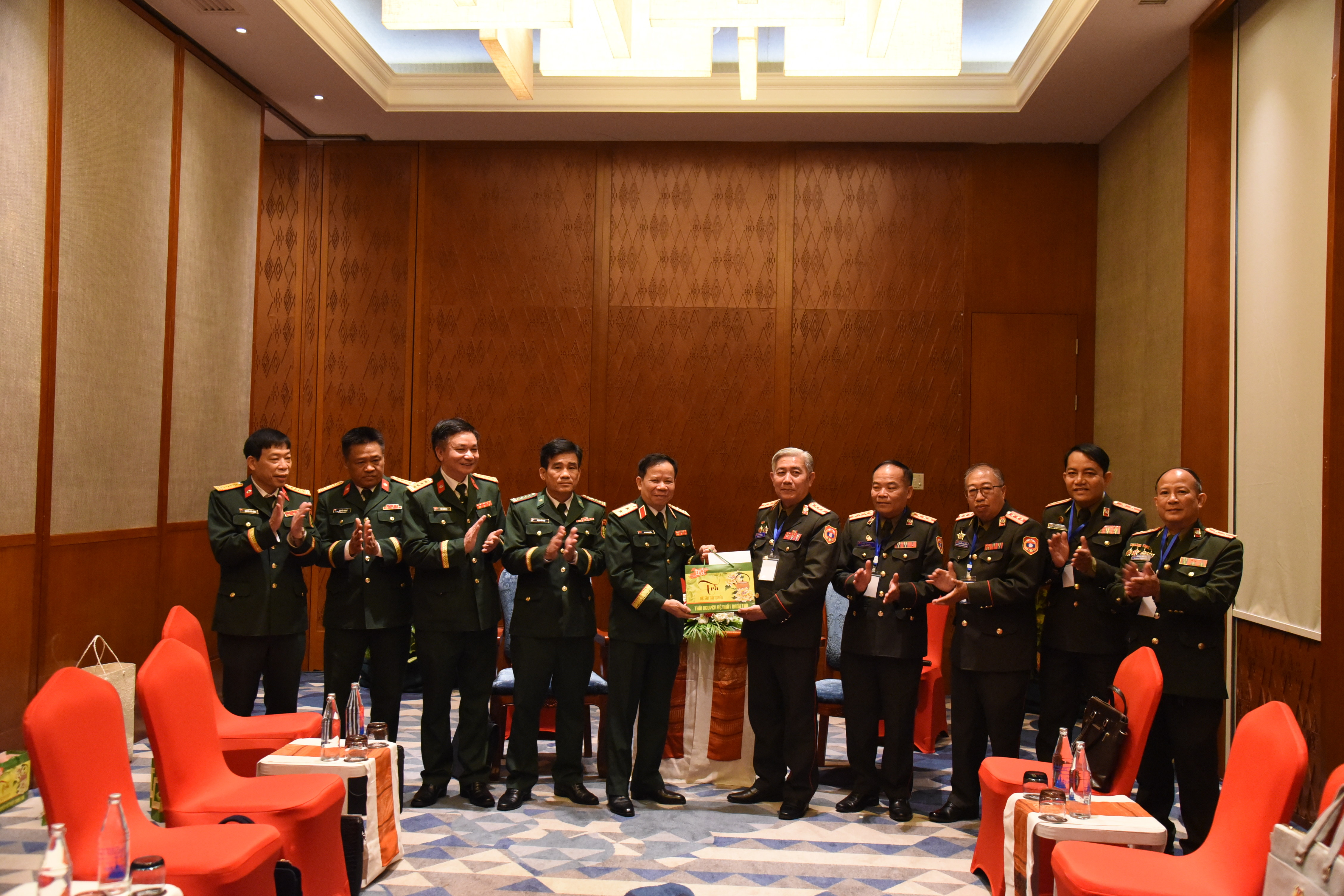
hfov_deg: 60.3
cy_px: 448
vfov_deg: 42.3
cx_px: 672
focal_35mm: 31
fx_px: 1157
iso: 6400
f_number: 4
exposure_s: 1/100
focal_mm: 31
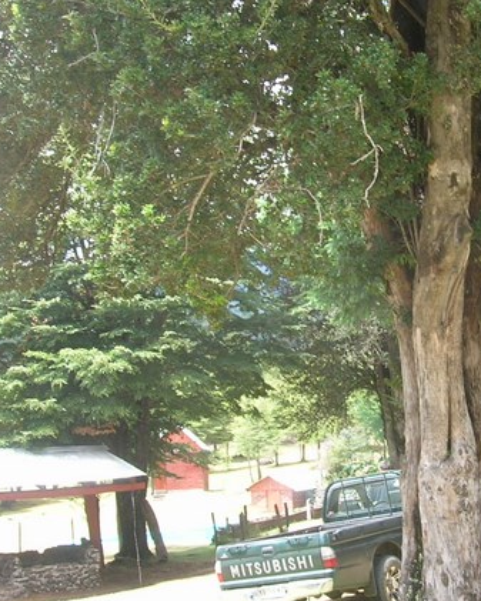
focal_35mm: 63
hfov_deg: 23.8
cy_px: 290
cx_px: 388
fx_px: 1121
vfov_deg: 30.0
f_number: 4.9
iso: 50
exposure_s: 1/49.4
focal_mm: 5.7
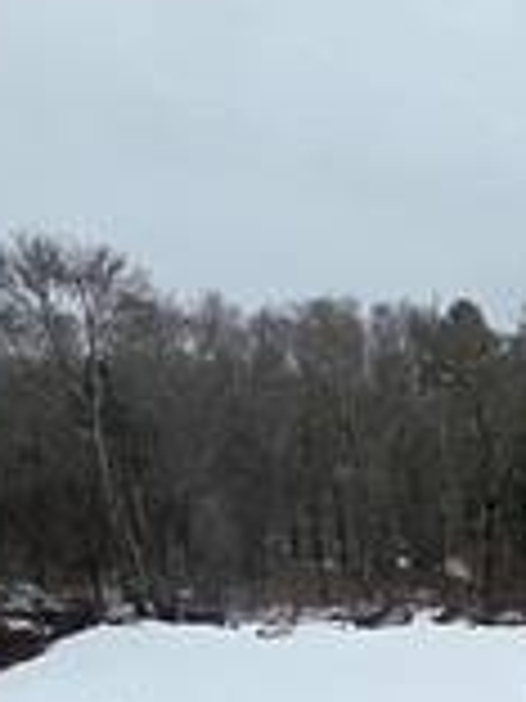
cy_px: 792
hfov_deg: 21.1
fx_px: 1297
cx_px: 656
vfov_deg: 27.4
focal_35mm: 64
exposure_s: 1/1402
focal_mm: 2.2
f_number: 1.9
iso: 40
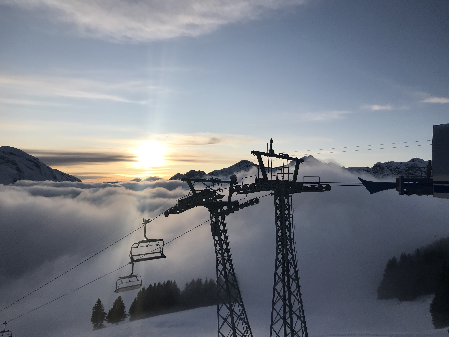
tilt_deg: +4.3
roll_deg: -2.5
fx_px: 363
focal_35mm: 28
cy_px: 168
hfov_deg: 63.4
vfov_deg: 49.7
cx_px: 224
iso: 20
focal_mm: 3.99
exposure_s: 1/4566
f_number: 1.8
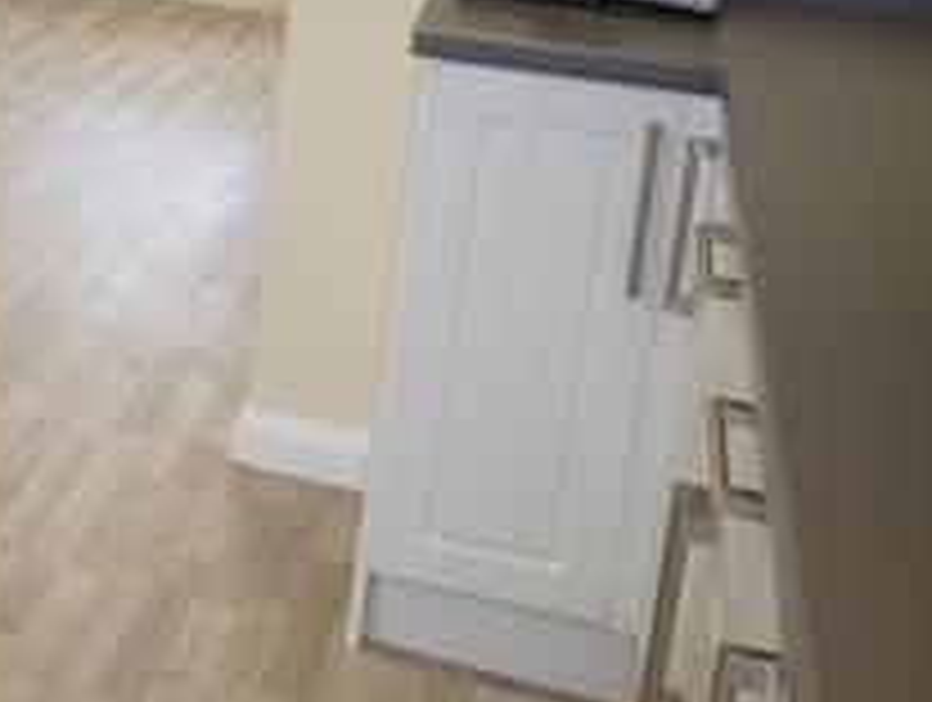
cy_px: -50
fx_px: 1996
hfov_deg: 22.2
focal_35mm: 74
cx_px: -425
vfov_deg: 19.2
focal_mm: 4.3
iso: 100
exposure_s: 1/15
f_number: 3.3
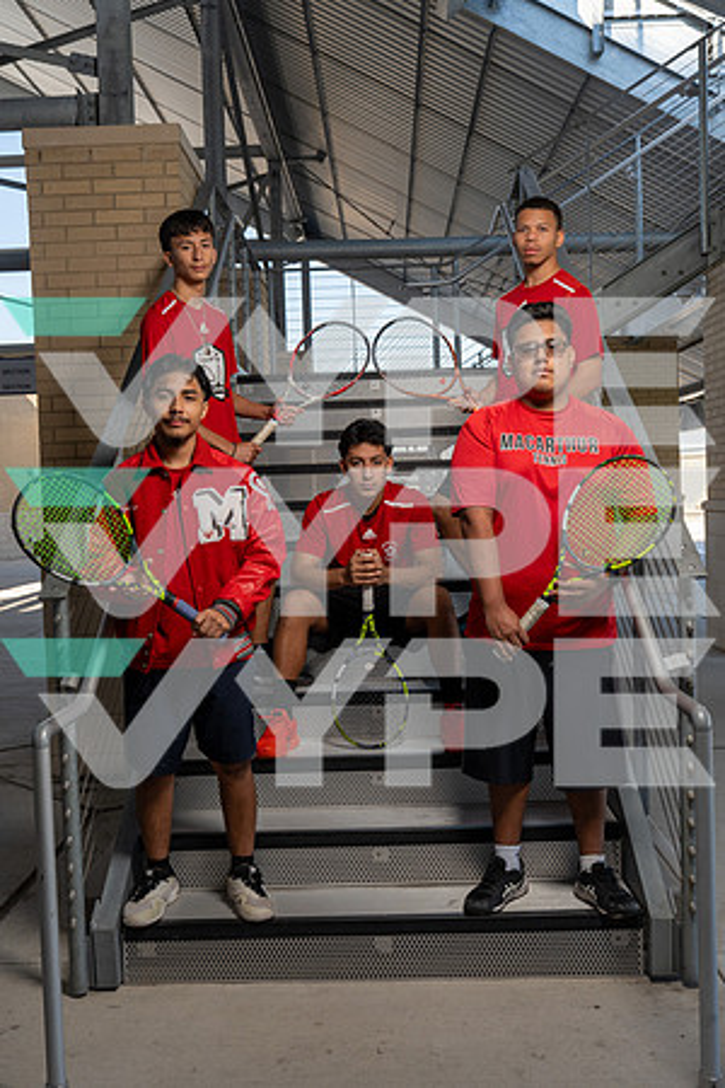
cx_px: 362
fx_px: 1118
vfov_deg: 51.9
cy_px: 544
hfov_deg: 35.9
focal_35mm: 37
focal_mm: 37
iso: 250
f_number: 8
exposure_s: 1/250
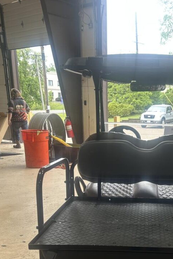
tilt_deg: -17.1
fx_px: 324
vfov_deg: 41.7
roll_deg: -3.0
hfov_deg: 29.0
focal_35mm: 45
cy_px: 207
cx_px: 147
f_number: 1.5
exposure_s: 1/121
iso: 50
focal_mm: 5.7
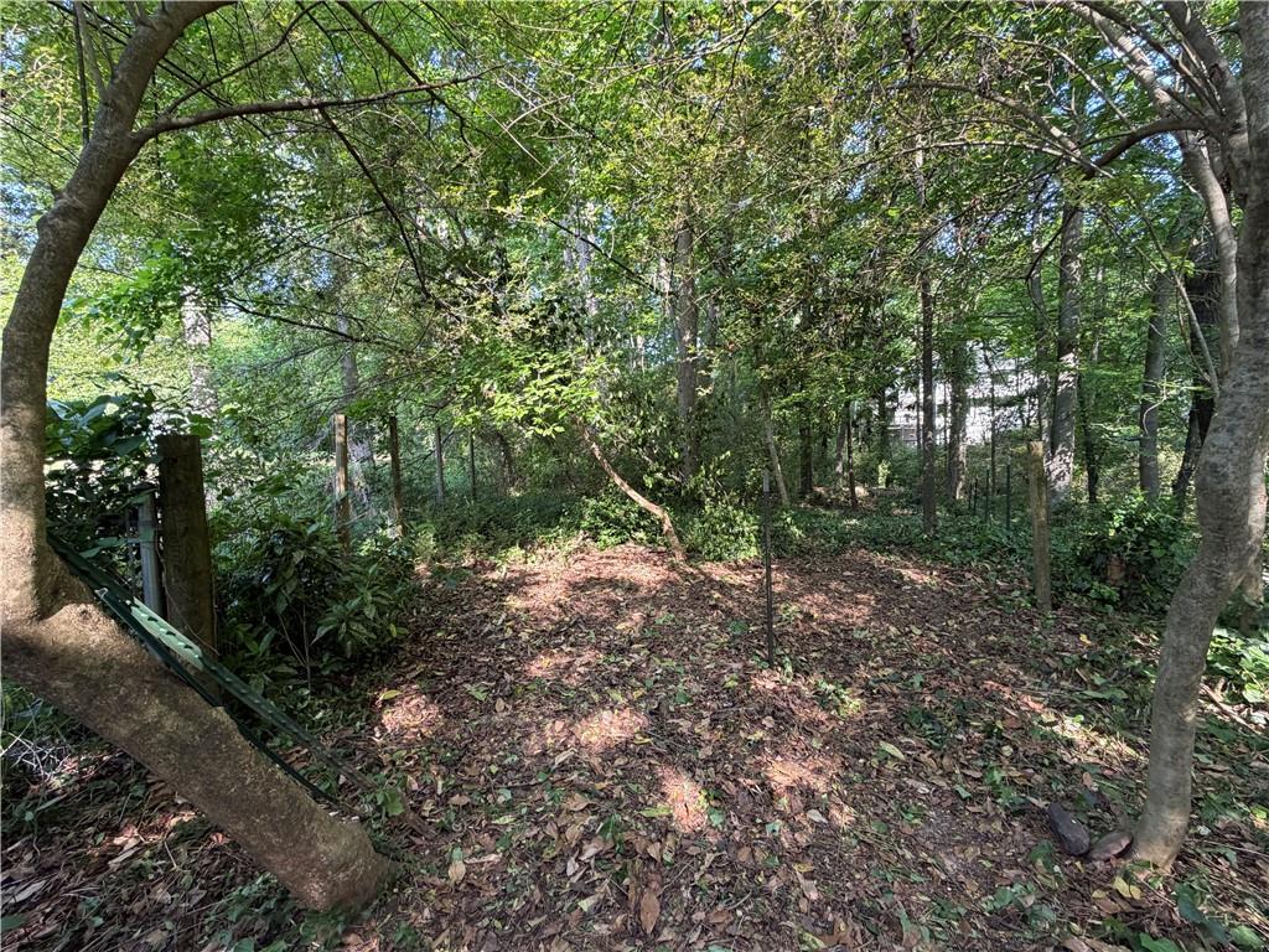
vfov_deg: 85.7
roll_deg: +1.6
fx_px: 513
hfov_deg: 102.1
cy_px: 476
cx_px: 634
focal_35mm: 14
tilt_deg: -4.0
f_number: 2.2
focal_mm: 2.22
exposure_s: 1/121
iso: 160
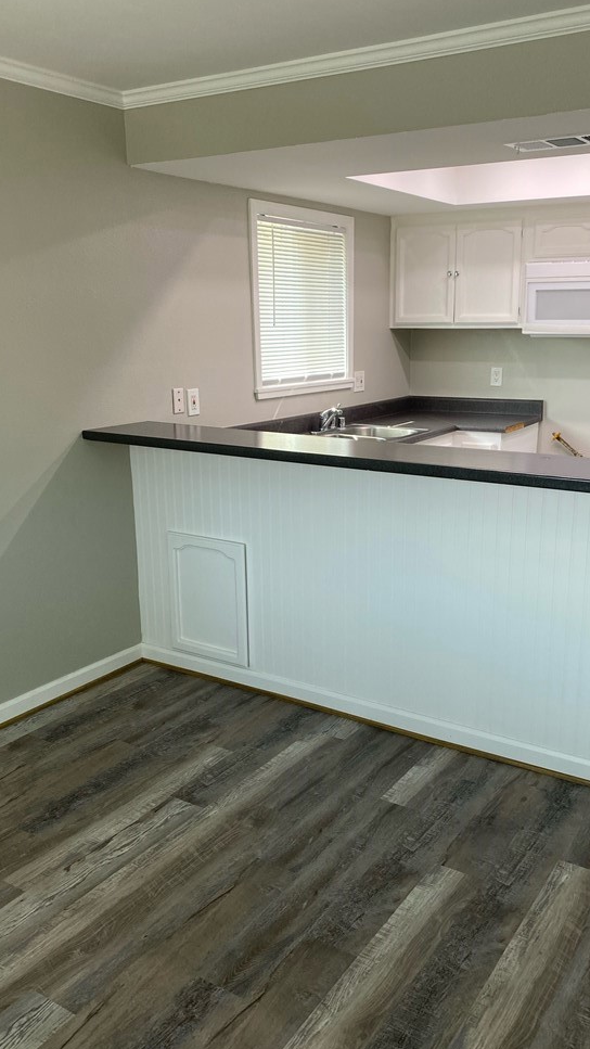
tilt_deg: -11.2
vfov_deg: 64.3
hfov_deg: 38.9
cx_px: 338
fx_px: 834
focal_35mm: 30
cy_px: 524
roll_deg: +0.5
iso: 80
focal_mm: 4.25
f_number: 1.8
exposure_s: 1/120
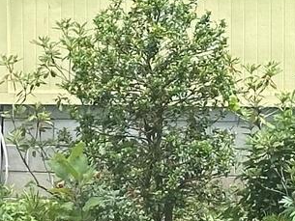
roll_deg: -0.5
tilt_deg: -0.9
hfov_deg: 6.1
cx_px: 215
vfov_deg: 4.6
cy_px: 34
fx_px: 2745
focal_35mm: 322
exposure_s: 1/487
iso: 64
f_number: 1.78
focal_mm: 6.86
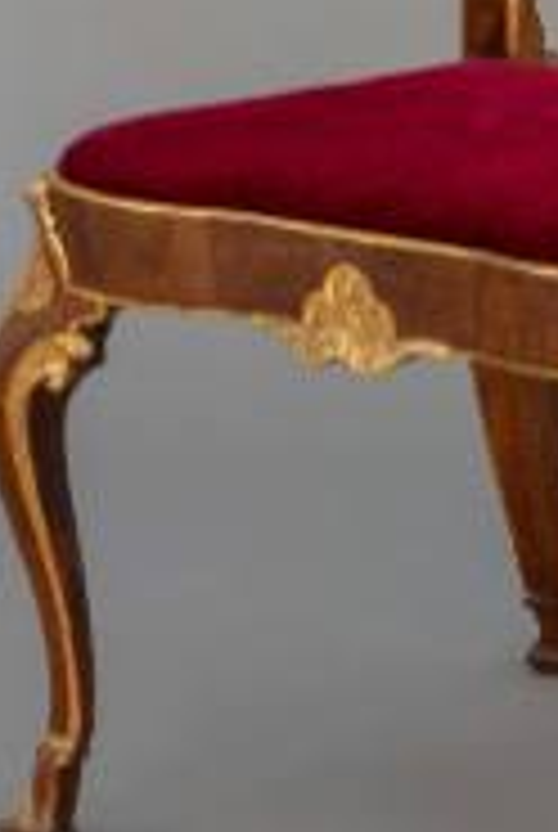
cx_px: 556
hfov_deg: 5.0
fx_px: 6439
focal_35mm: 278
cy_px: 9
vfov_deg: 7.4
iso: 100
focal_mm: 105
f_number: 20
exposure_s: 1/160
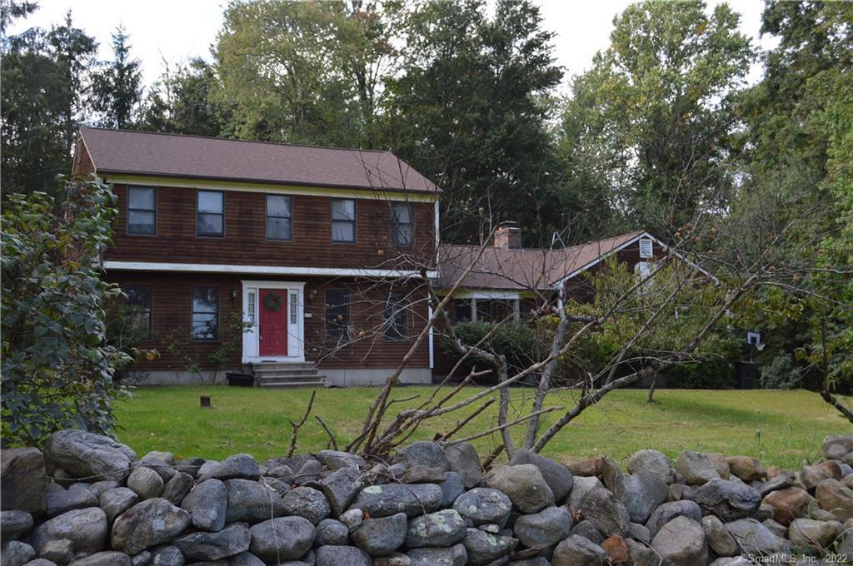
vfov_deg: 31.8
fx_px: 994
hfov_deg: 46.5
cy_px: 283
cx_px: 426
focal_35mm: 42
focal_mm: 28
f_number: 5.6
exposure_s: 1/125
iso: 125
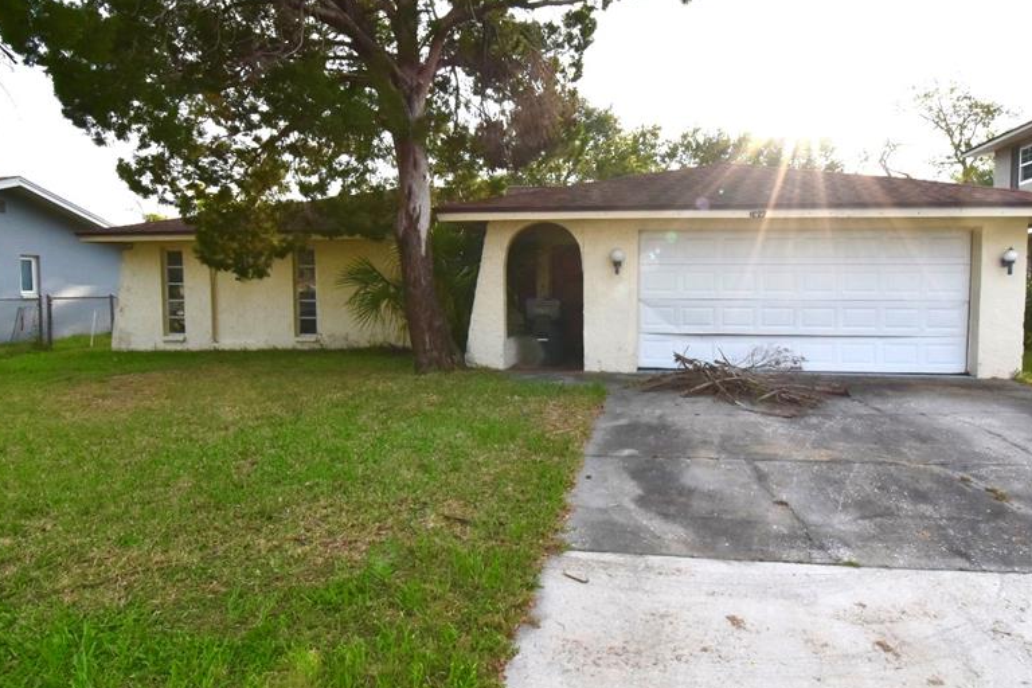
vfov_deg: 61.9
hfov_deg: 83.5
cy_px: 337
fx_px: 573
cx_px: 585
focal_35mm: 20
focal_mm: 10
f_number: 11
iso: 400
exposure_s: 1/400
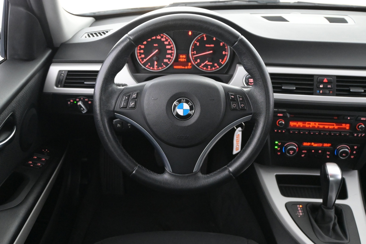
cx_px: 183
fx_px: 374
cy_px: 122
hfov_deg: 52.2
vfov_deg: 36.2
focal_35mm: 37
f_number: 4.2
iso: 5600
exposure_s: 1/40
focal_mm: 24.5
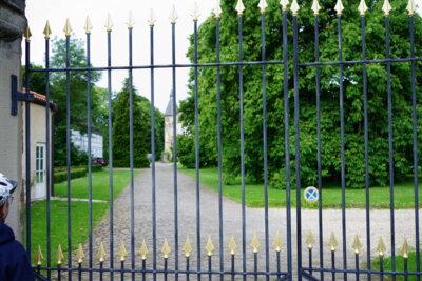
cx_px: 211
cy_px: 140
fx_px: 410
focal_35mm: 35
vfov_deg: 37.9
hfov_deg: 54.4
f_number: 4.5
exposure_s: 1/250
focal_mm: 35
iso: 100
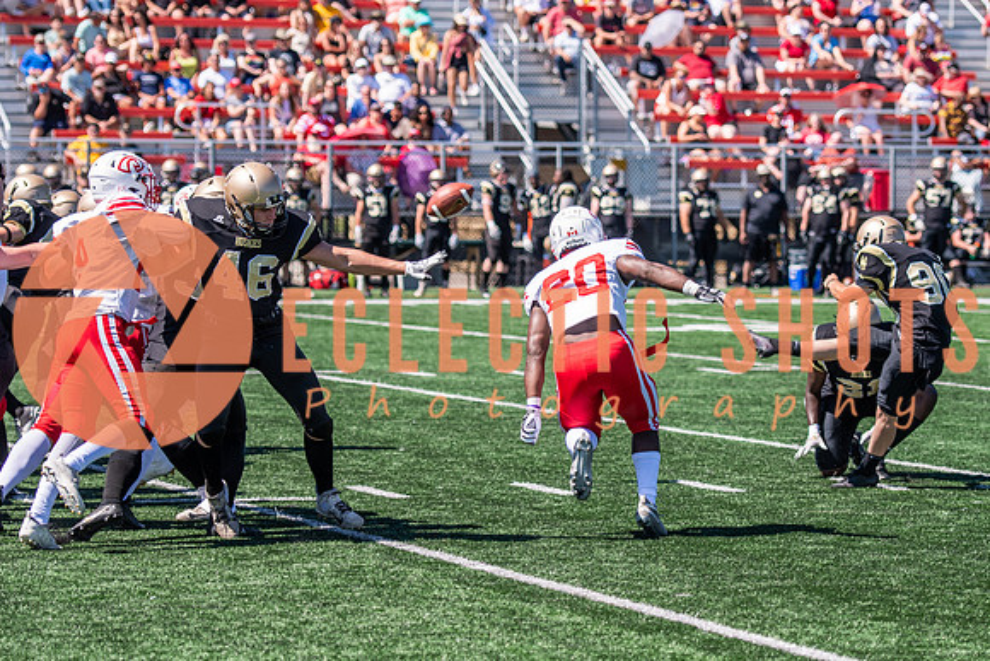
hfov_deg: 11.9
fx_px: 4752
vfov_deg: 8.0
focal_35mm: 173
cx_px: 582
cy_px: 273
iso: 160
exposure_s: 1/2500
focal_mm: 98
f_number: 2.8
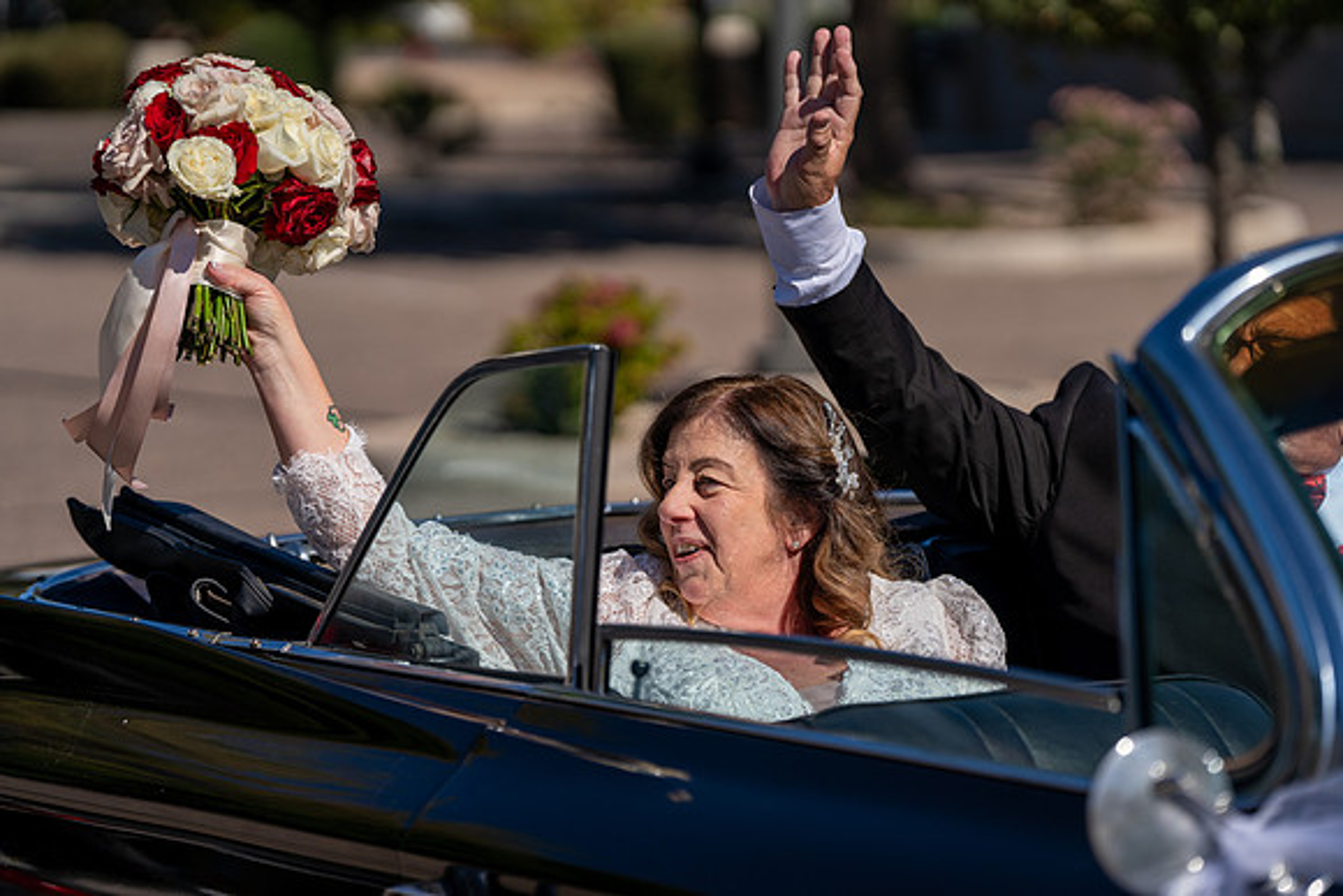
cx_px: 672
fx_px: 5149
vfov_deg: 9.9
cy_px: 448
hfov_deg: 14.9
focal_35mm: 138
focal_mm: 138
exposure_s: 1/3200
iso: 100
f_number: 3.2
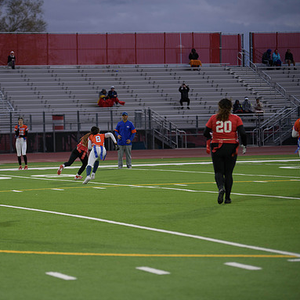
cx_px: 84
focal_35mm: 157
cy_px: 151
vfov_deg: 11.1
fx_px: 1539
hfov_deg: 11.1
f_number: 2.8
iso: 400
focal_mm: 122
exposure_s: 1/200
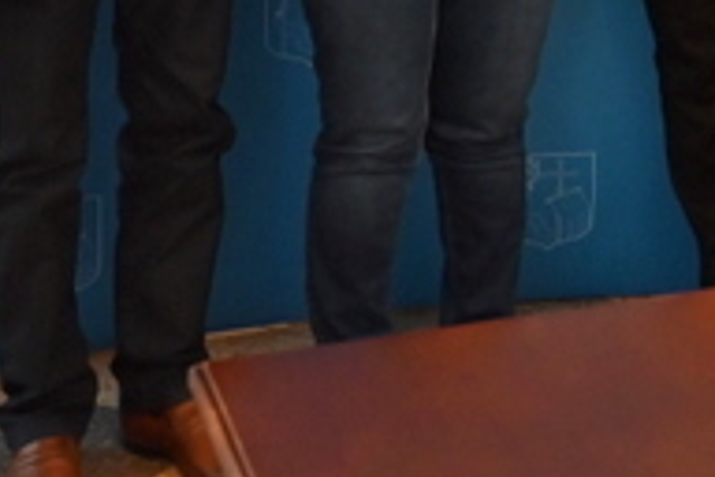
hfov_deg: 16.0
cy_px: -440
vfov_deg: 10.2
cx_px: 730
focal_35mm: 125
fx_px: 2482
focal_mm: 30
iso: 3200
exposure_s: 1/100
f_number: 4.5
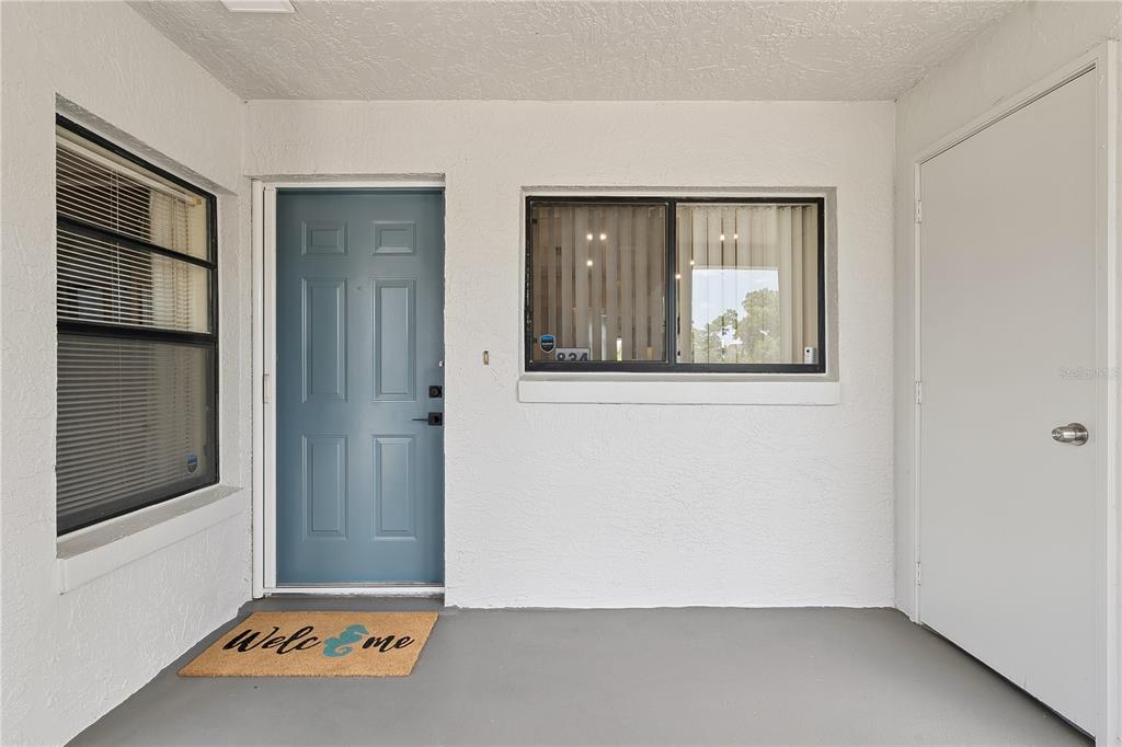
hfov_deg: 96.8
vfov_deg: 73.7
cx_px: 561
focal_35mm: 16
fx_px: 498
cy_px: 374
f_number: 20
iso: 250
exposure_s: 1/13
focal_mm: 16
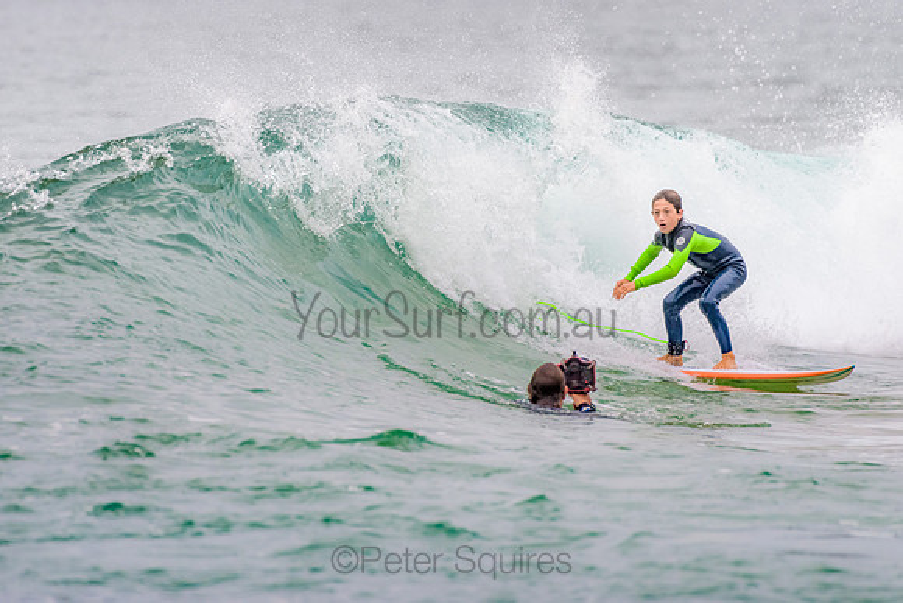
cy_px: 236
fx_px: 15378
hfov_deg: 3.4
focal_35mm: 613
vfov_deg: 2.2
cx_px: 497
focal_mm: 500
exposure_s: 1/800
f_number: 5.6
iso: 500
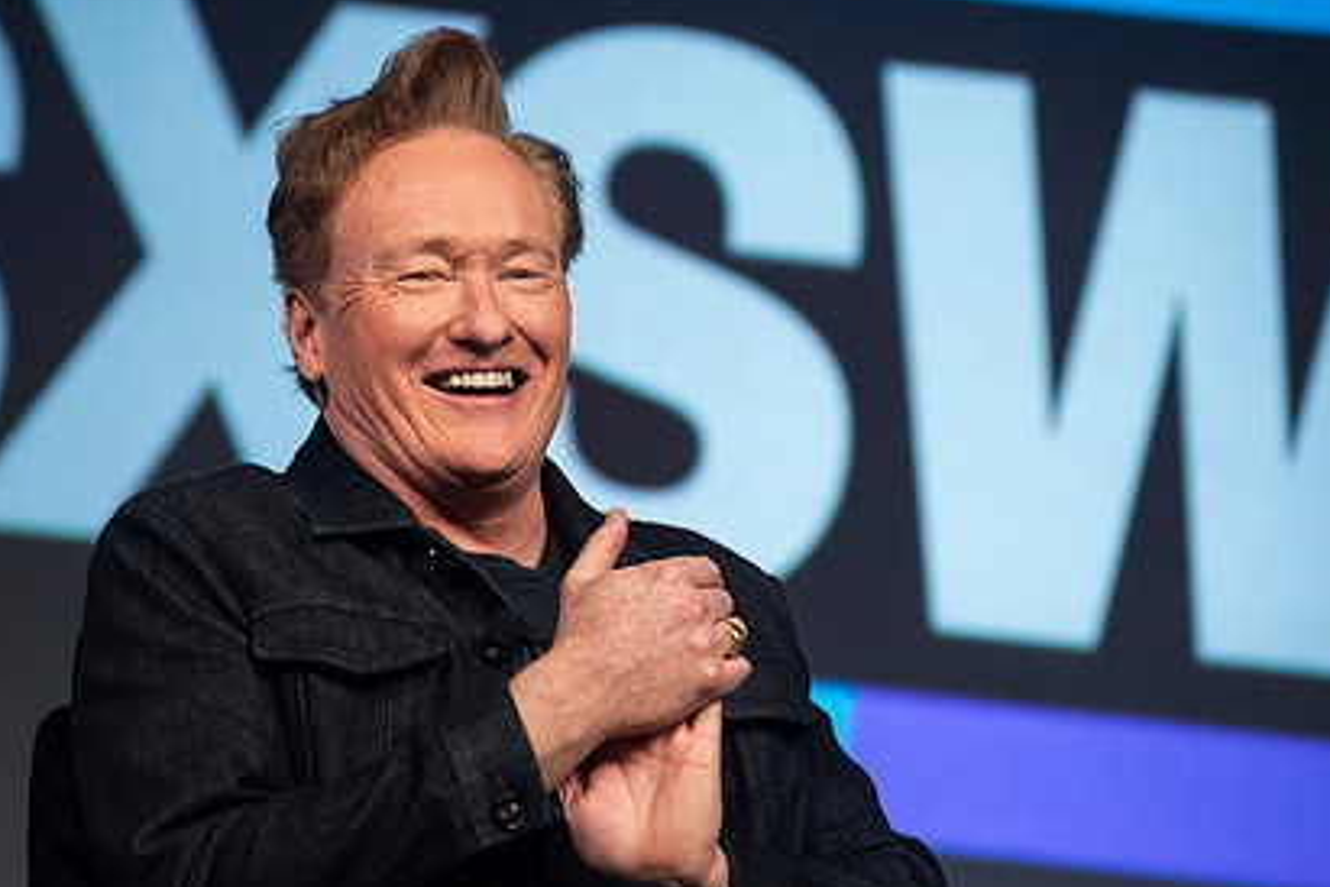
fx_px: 9235
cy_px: 465
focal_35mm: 250
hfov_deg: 8.2
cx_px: 577
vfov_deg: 5.5
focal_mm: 160
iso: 1250
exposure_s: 1/320
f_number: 4
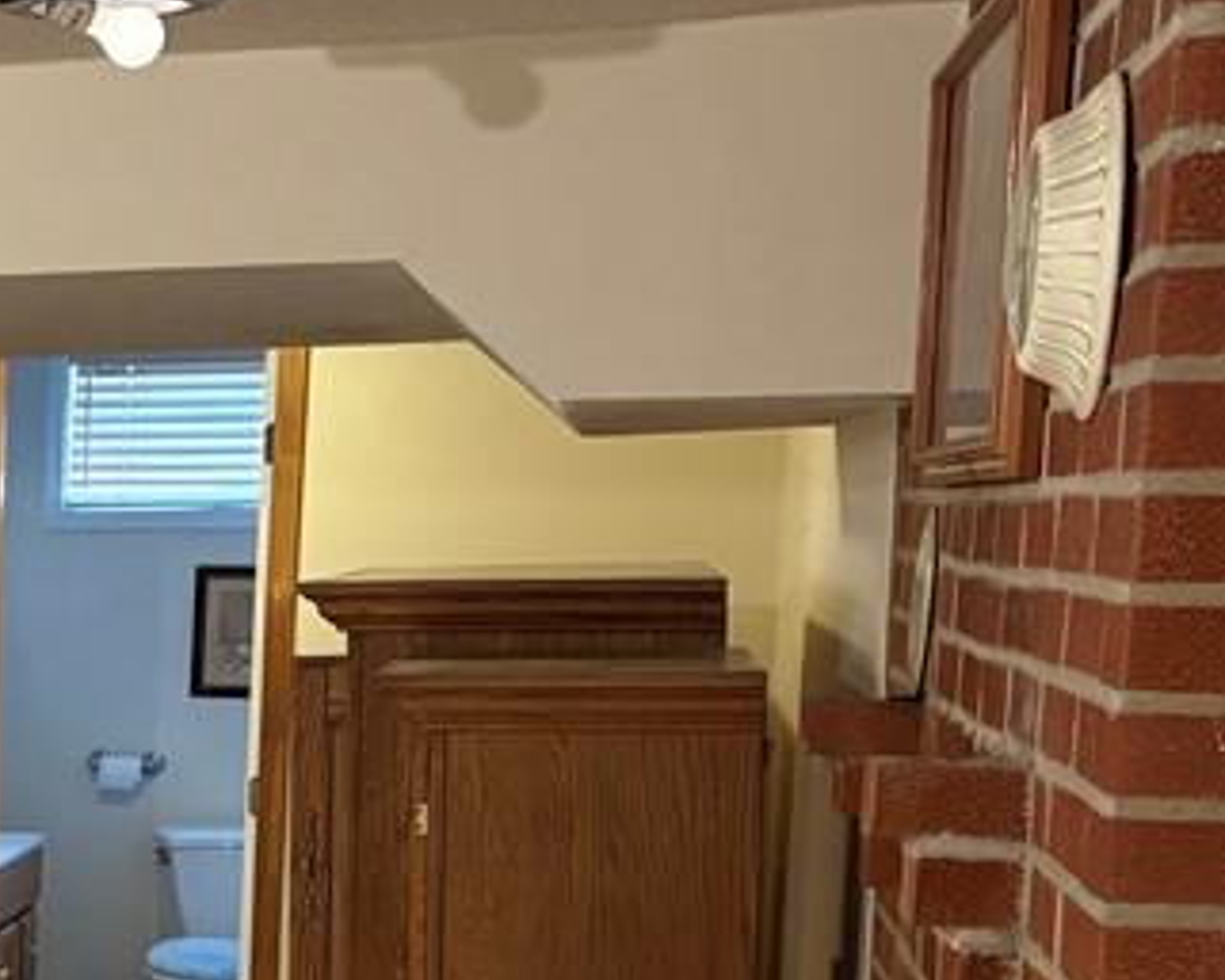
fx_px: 2938
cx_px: -397
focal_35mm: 81
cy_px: 934
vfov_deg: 18.5
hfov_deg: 21.2
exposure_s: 1/40
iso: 400
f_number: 1.6
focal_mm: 5.96
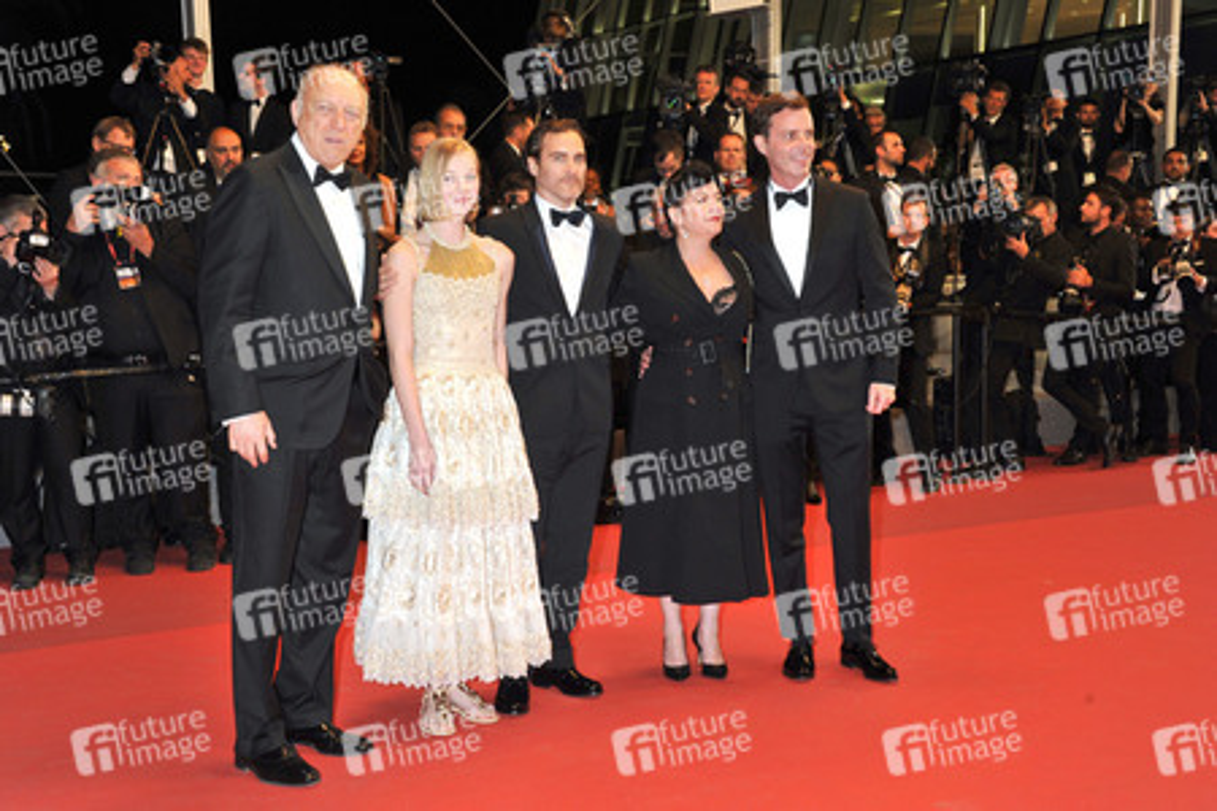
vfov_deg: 30.5
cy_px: 406
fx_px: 1487
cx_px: 608
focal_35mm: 44
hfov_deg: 44.5
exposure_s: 1/160
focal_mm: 44
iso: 1600
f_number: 6.3
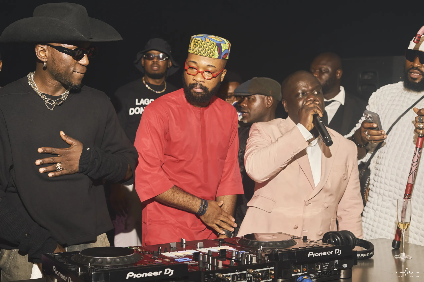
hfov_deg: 39.6
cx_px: 212
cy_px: 141
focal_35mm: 50
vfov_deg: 27.0
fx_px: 589
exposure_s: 1/100
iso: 1000
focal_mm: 50
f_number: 4.5
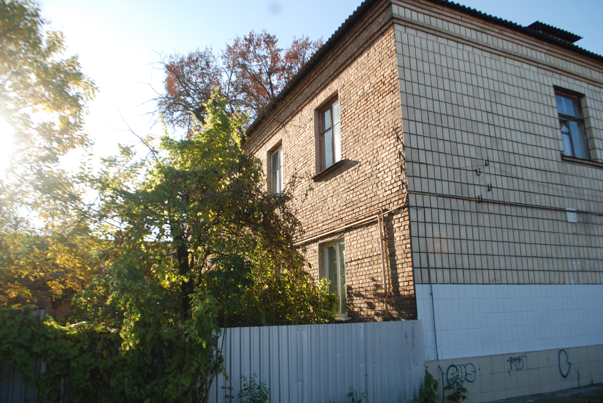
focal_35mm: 27
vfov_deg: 48.0
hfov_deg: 67.3
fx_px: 453
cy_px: 202
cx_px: 302
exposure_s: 1/160
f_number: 6.3
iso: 100
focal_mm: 18
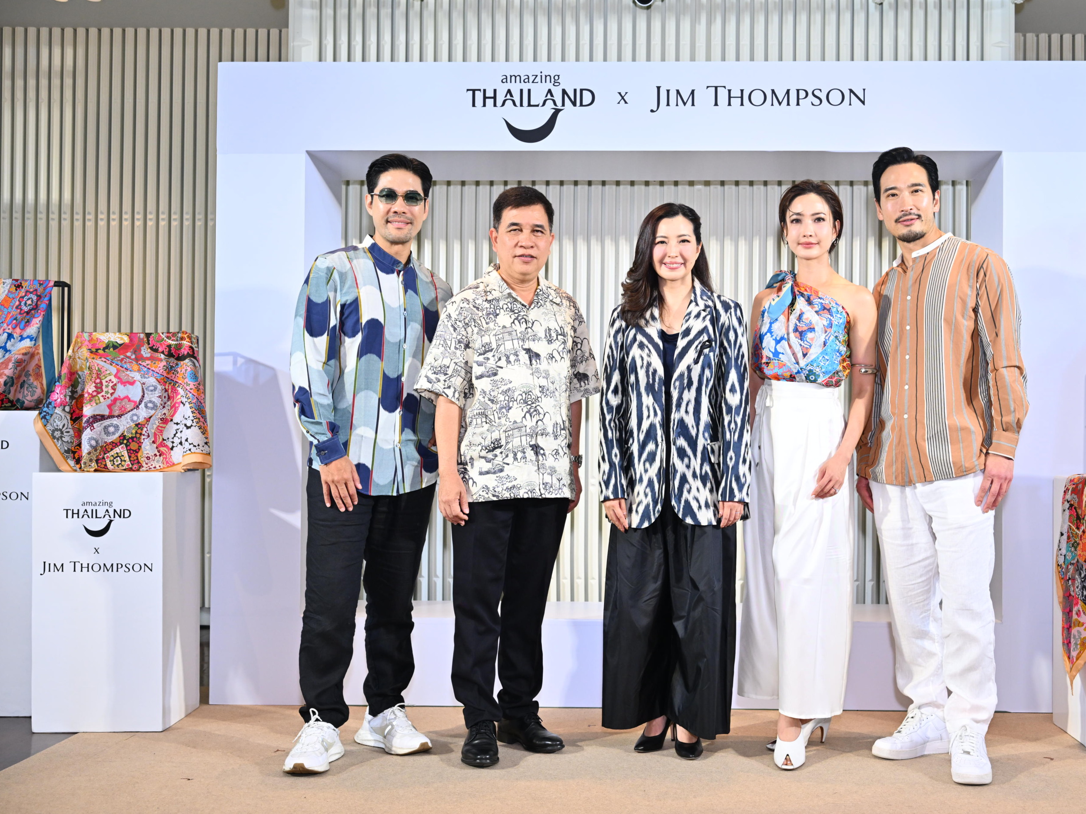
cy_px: 407
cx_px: 622
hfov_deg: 45.6
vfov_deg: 35.1
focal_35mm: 41
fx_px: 1286
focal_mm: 37
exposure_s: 1/200
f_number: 5
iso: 1000
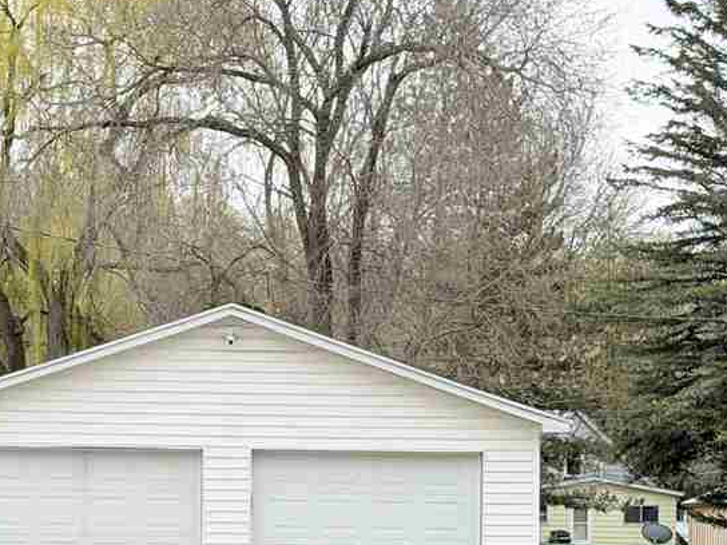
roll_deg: -0.3
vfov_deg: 13.0
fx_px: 2373
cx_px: 136
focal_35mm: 113
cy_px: 516
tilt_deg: -1.2
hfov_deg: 17.3
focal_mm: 6.76
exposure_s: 1/2415
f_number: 1.78
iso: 80
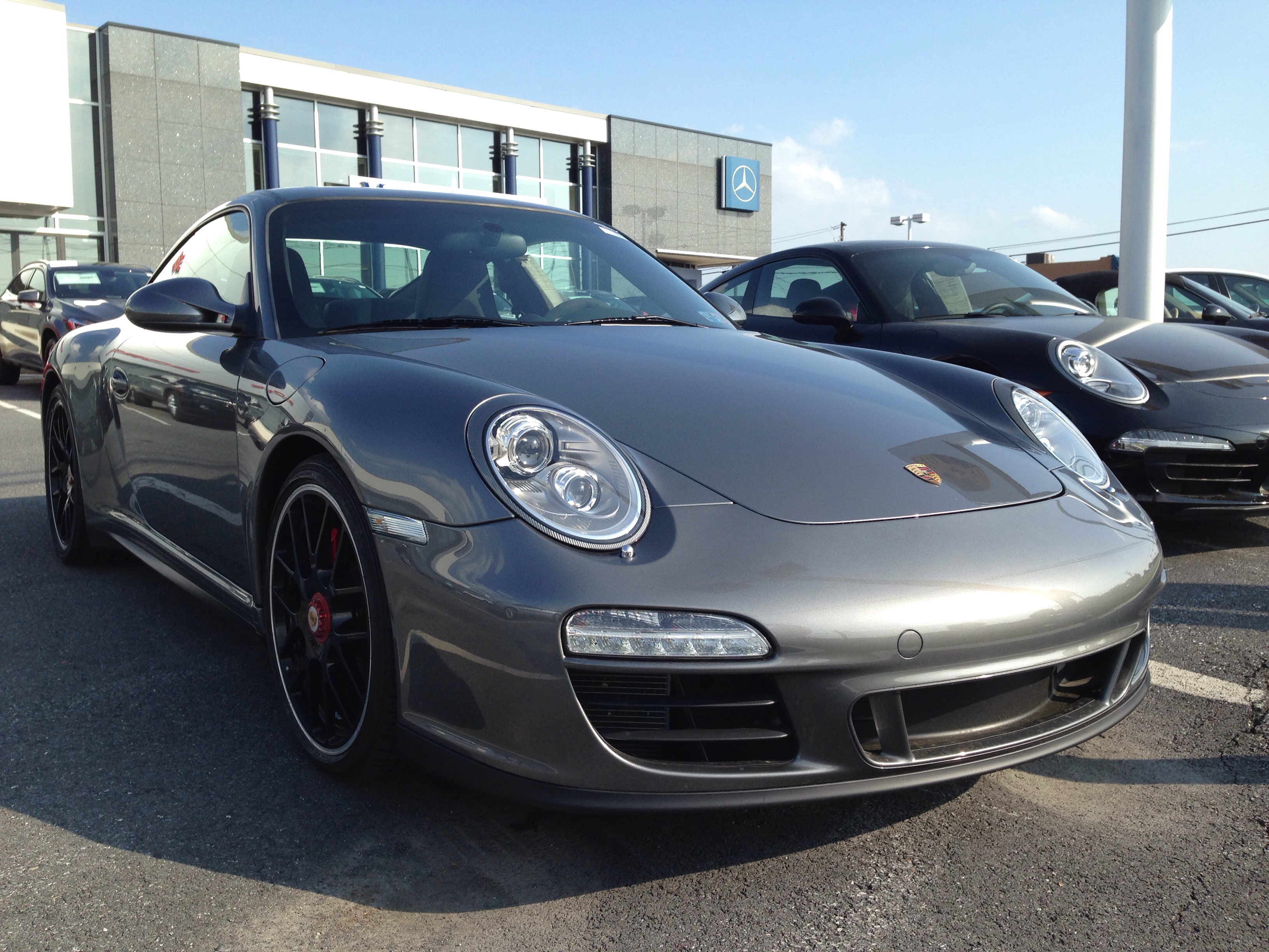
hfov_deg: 55.4
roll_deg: +0.1
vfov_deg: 42.9
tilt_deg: -4.4
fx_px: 1210
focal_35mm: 33
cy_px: 476
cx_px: 634
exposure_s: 1/834
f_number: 2.4
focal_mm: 4.12
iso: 50
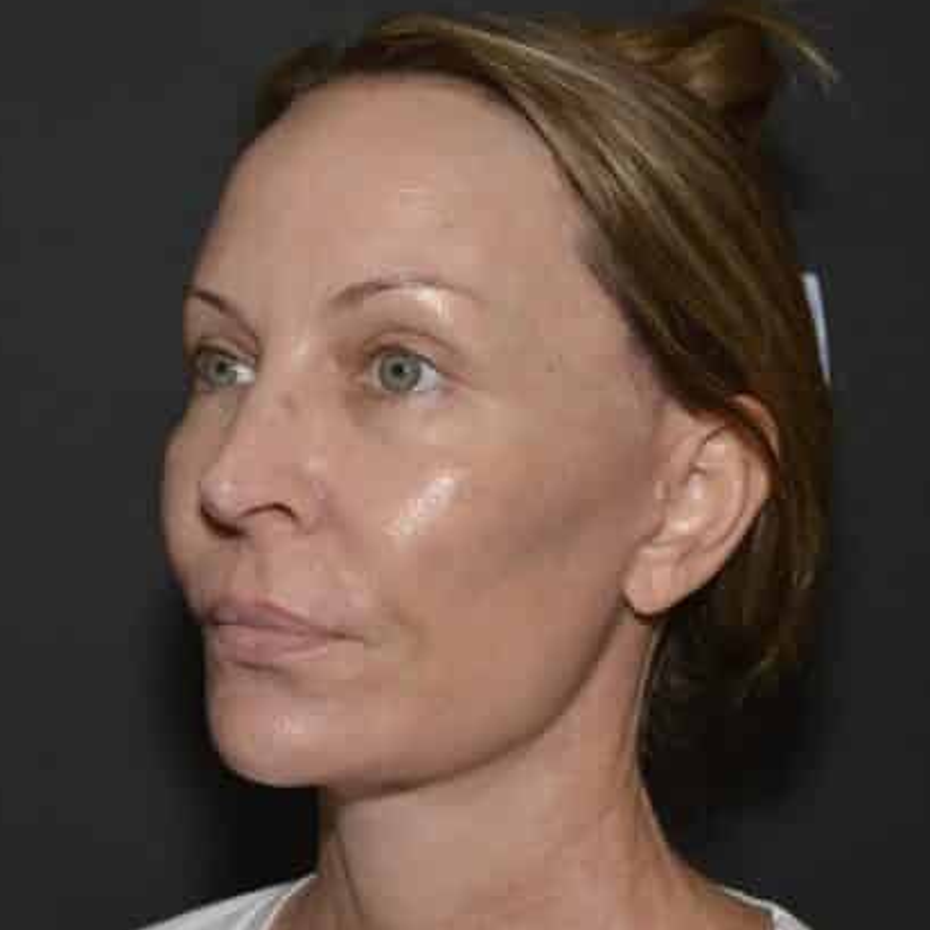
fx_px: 2888
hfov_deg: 18.3
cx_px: 363
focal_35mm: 95
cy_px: 409
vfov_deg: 18.3
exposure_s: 1/125
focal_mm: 40
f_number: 8
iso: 200
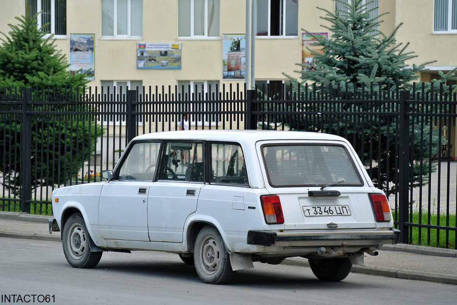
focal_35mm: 193
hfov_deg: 10.7
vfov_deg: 7.1
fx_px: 2450
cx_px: 228
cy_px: 152
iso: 100
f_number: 4.8
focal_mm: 71.6
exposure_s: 1/320
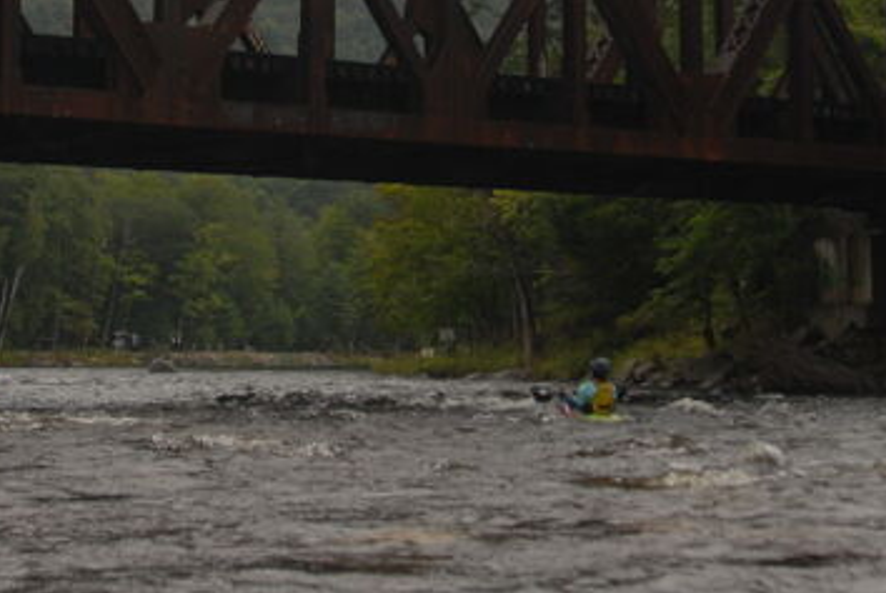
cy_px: -74
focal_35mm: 95
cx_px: 333
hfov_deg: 21.4
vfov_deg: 14.1
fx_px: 2341
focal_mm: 28
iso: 250
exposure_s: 1/250
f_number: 4
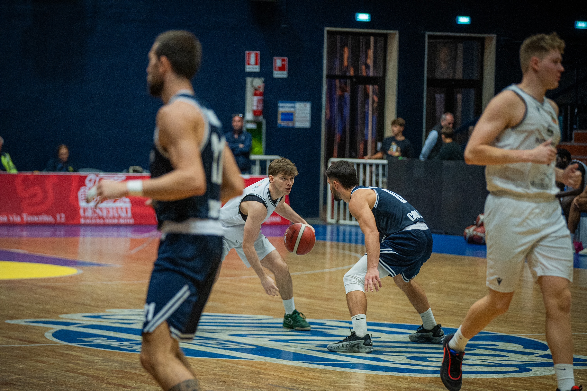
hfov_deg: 13.7
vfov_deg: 9.1
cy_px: 196
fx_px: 2446
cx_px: 294
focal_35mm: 150
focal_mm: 150
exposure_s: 1/640
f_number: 2.8
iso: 3200
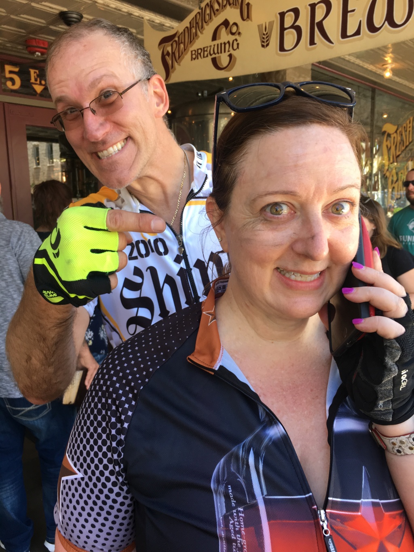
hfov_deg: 48.2
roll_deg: +0.8
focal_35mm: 29
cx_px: 207
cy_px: 276
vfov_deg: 61.7
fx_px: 462
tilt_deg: -7.6
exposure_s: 1/120
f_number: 2.2
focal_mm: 4.15
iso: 32
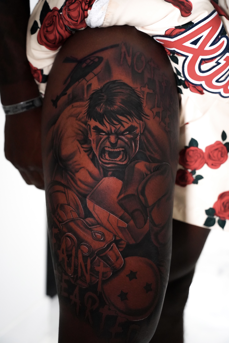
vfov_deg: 46.4
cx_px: 114
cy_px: 172
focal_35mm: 42
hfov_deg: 31.9
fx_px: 401
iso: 10000
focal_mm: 42
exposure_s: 1/160
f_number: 4.5
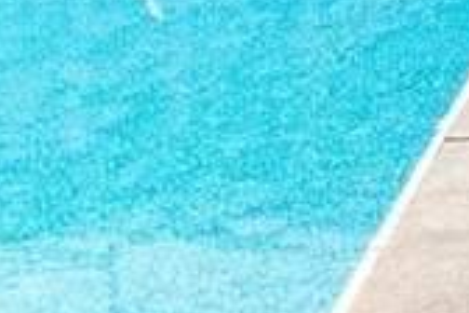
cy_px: -496
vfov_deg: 9.3
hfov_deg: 12.2
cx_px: 1181
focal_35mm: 128
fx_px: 1667
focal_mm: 21
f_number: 16
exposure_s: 1/13
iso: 100
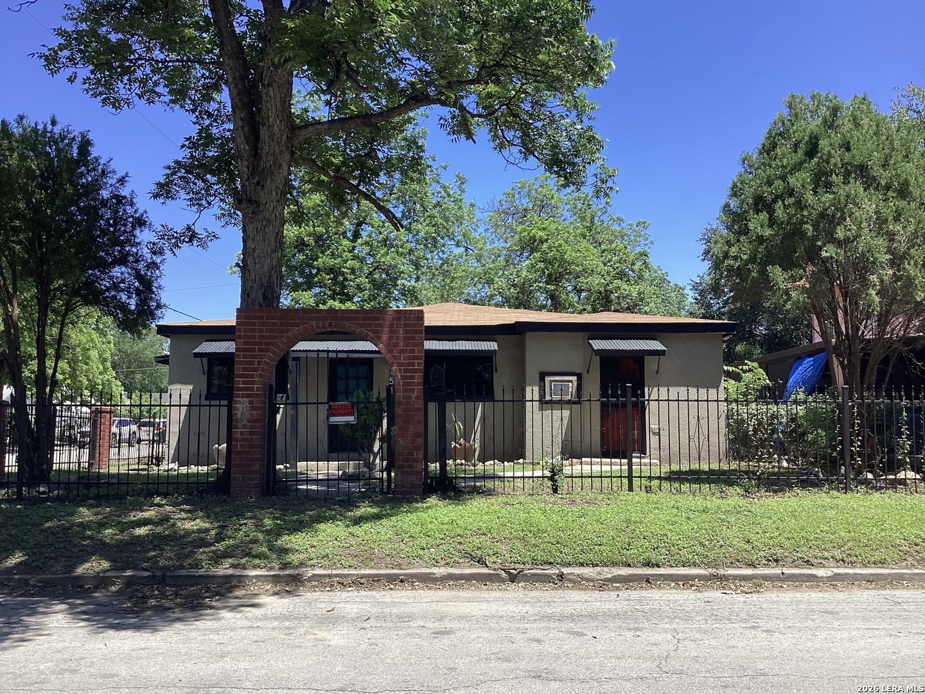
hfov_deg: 58.4
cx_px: 462
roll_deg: -0.1
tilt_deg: +4.7
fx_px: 828
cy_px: 347
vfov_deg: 45.4
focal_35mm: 31
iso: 25
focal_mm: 3.3
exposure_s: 1/652
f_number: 2.4
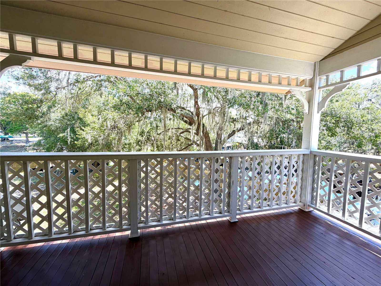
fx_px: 154
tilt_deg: -3.8
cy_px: 143
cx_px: 190
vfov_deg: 85.7
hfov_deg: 102.1
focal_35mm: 14
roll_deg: -0.5
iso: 40
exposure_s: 1/238
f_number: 2.2
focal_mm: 2.22
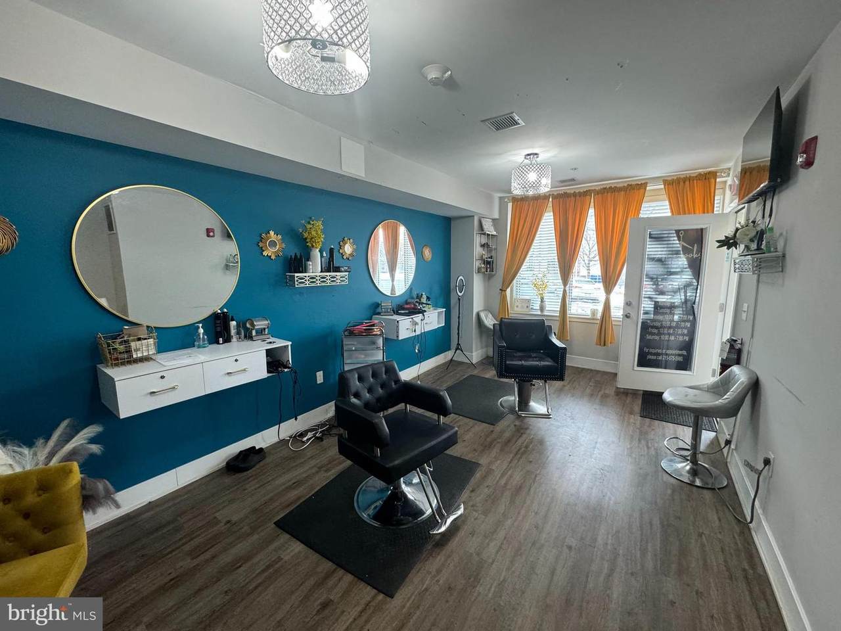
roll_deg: +0.2
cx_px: 420
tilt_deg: -8.9
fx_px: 340
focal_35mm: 14
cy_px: 316
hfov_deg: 102.1
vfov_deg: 85.7
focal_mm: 2.22
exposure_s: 1/120
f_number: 2.2
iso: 200
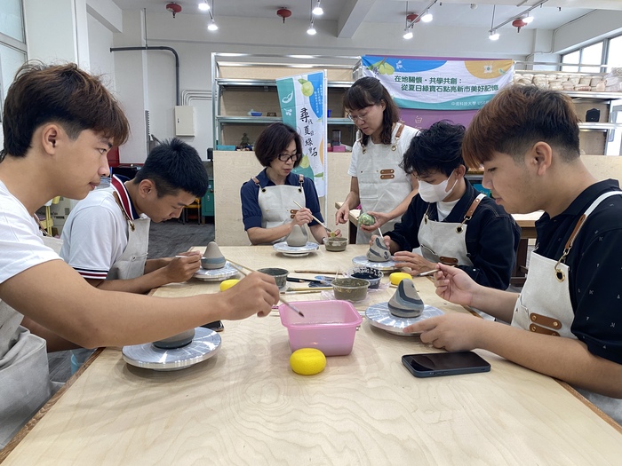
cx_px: 311
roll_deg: -0.9
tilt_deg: -9.5
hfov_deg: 67.3
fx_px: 467
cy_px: 233
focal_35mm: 26
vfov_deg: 53.1
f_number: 1.8
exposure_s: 1/60
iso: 80
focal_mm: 4.25
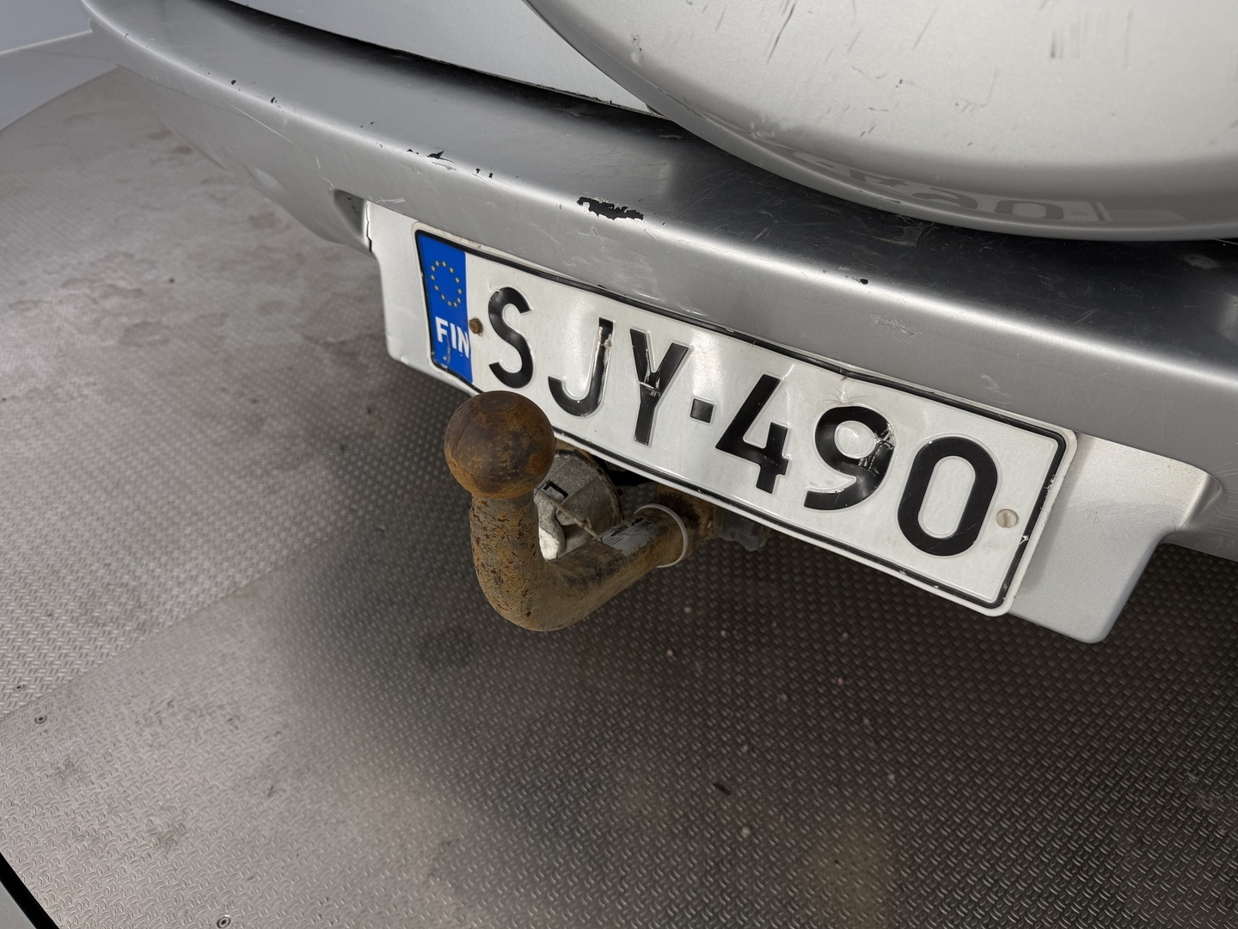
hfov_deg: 71.6
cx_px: 619
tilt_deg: -37.2
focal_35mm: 24
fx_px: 858
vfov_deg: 56.8
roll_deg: -3.8
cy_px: 464
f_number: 1.78
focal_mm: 6.76
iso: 80
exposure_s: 1/100
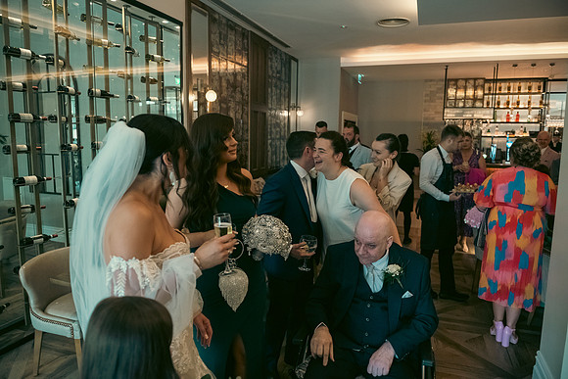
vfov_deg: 53.2
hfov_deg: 73.7
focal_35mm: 24
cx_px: 284
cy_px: 190
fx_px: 379
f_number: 3.5
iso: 1600
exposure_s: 1/160
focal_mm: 24
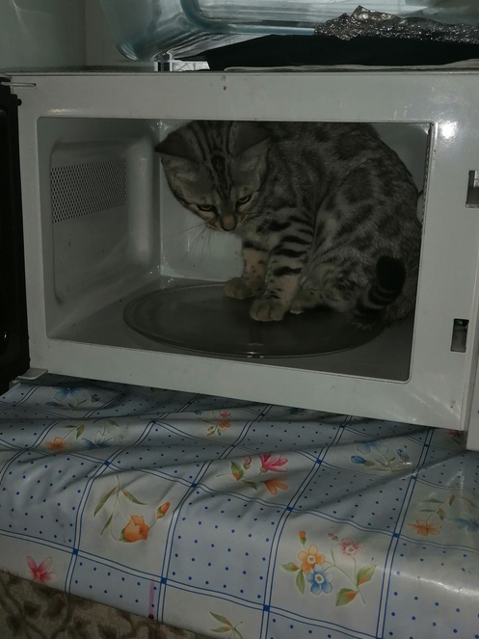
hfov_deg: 37.7
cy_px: 293
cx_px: 213
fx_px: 701
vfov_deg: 48.9
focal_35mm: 38
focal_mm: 3.96
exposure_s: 1/100
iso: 50
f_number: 1.8
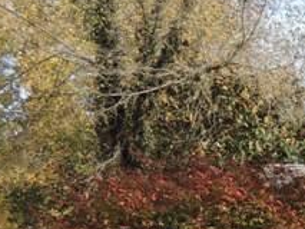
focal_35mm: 192
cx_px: 716
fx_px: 1693
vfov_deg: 7.7
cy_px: 269
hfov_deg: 9.3
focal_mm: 7.1
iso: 100
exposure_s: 1/500
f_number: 3.3
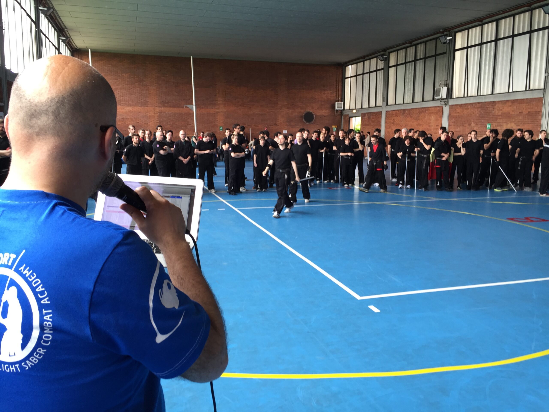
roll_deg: -0.2
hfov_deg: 61.7
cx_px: 274
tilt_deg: -8.6
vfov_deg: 48.2
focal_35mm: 29
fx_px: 460
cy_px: 206
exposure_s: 1/40
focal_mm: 4.15
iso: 32
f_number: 2.2
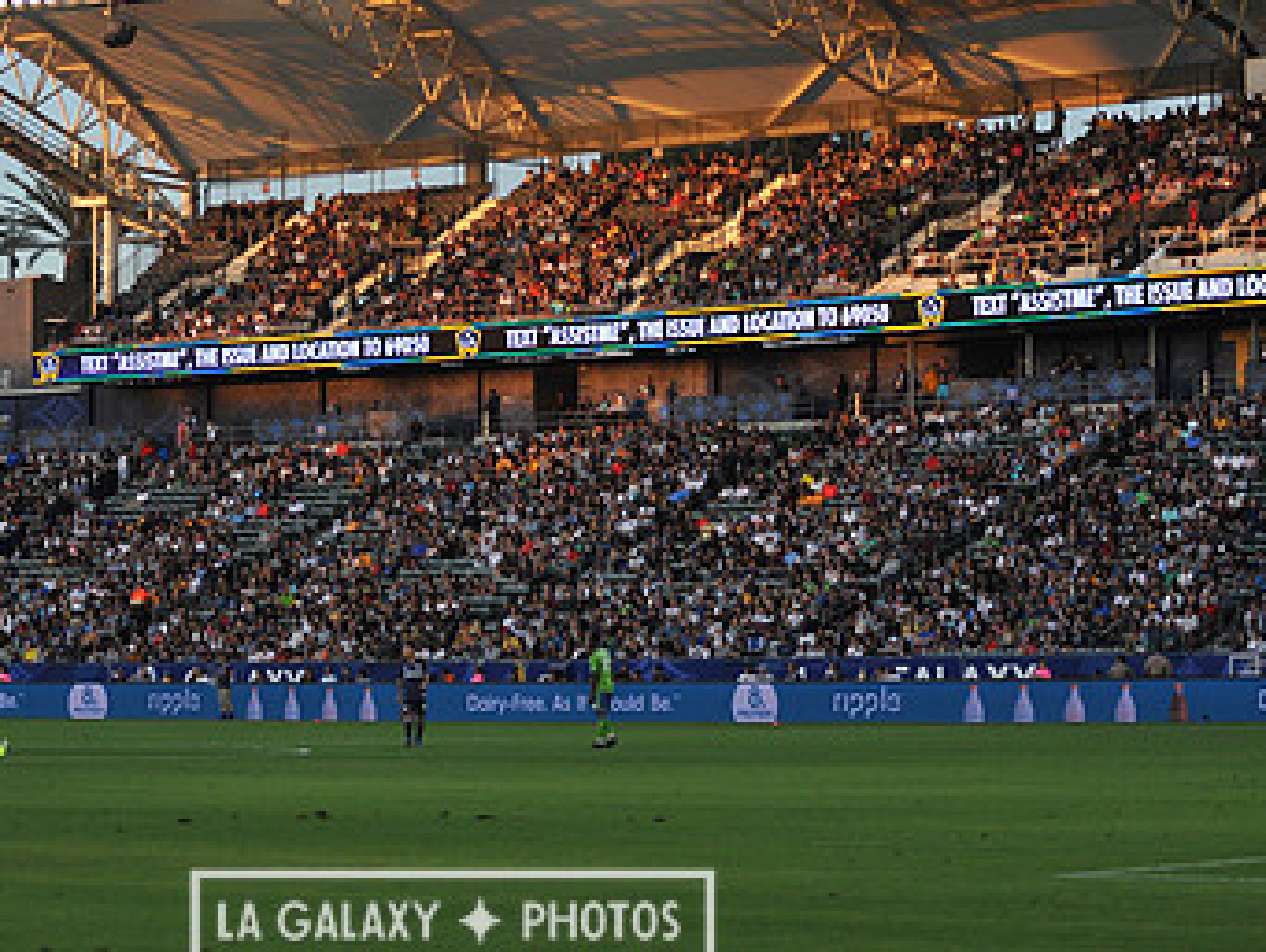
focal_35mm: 114
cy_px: 363
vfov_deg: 13.0
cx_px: 452
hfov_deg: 17.2
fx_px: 4172
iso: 1600
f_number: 2.8
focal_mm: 70
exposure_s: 1/4000
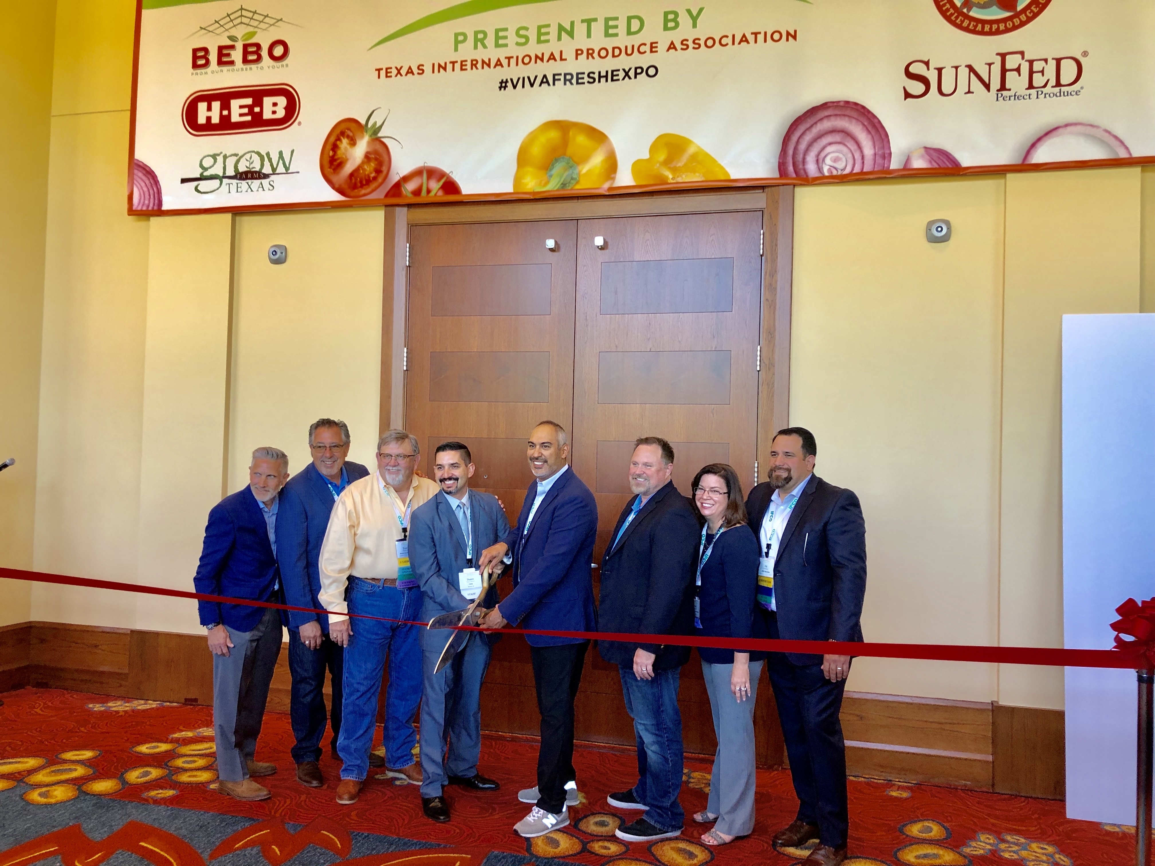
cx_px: 578
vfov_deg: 49.7
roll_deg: -0.9
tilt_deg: +2.3
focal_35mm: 28
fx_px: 934
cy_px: 433
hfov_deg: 63.4
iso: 20
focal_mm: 4
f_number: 1.8
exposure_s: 1/30
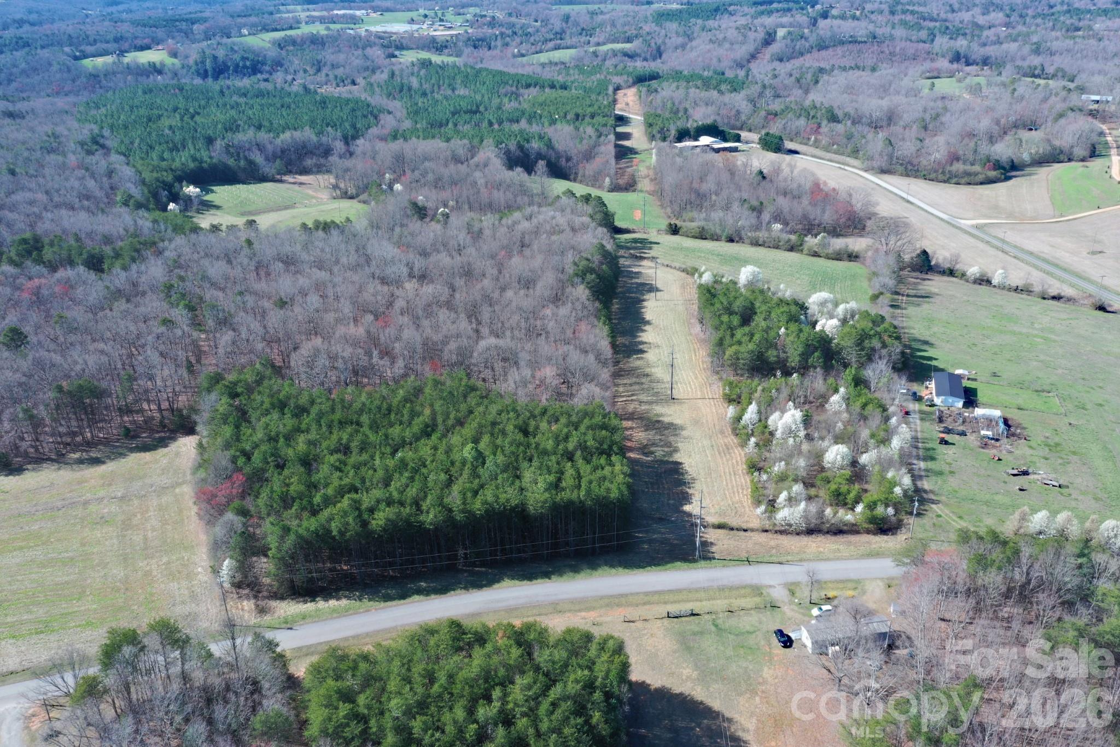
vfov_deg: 46.4
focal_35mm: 28
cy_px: 374
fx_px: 871
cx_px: 560
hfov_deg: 65.5
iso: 100
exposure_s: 1/80
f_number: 8
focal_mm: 10.26
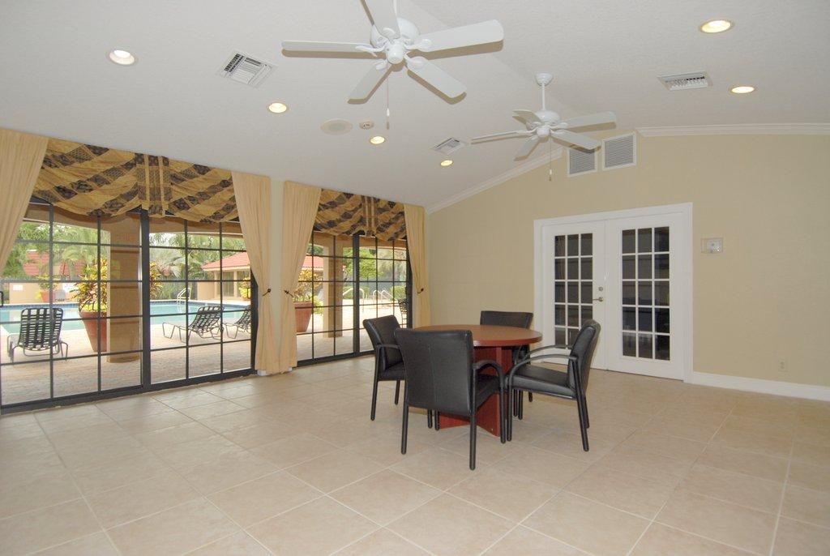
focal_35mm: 18
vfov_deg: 67.6
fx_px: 416
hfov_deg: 89.9
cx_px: 415
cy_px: 278
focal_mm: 12
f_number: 5
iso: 200
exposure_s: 1/100
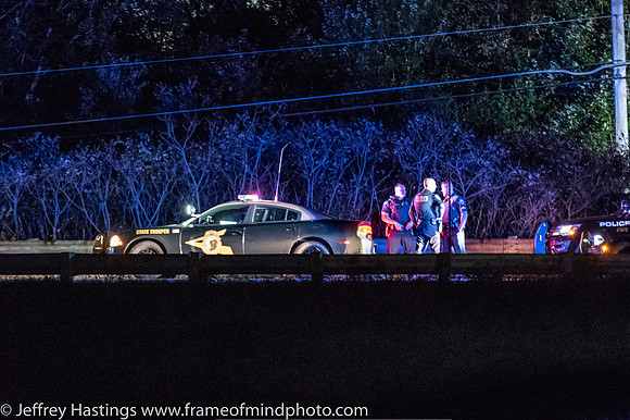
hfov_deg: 11.0
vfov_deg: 7.4
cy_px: 192
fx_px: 3264
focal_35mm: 187
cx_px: 357
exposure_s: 1/20
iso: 12800
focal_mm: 102
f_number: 4.5
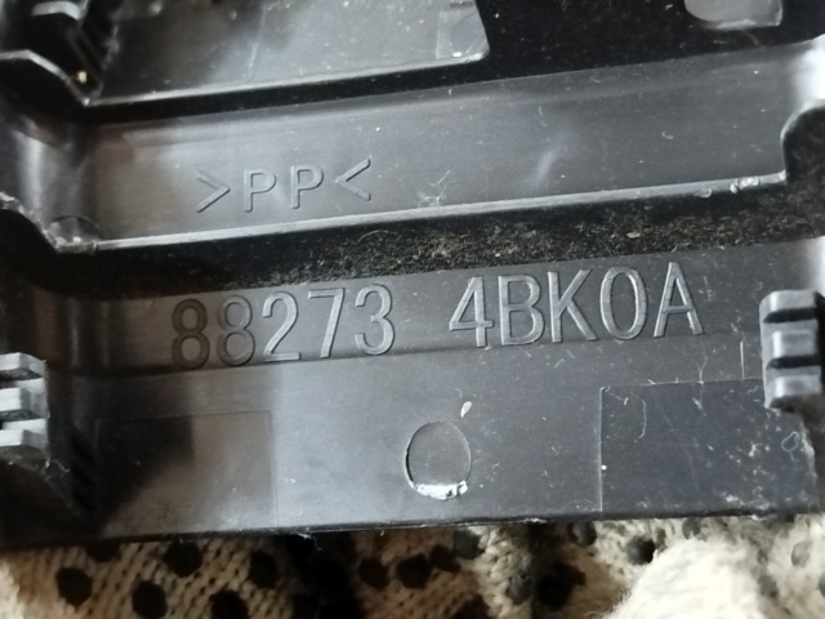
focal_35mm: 72
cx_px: 412
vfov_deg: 20.4
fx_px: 1716
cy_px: 310
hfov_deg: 27.0
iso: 1000
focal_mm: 5.31
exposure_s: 1/17
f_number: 1.7
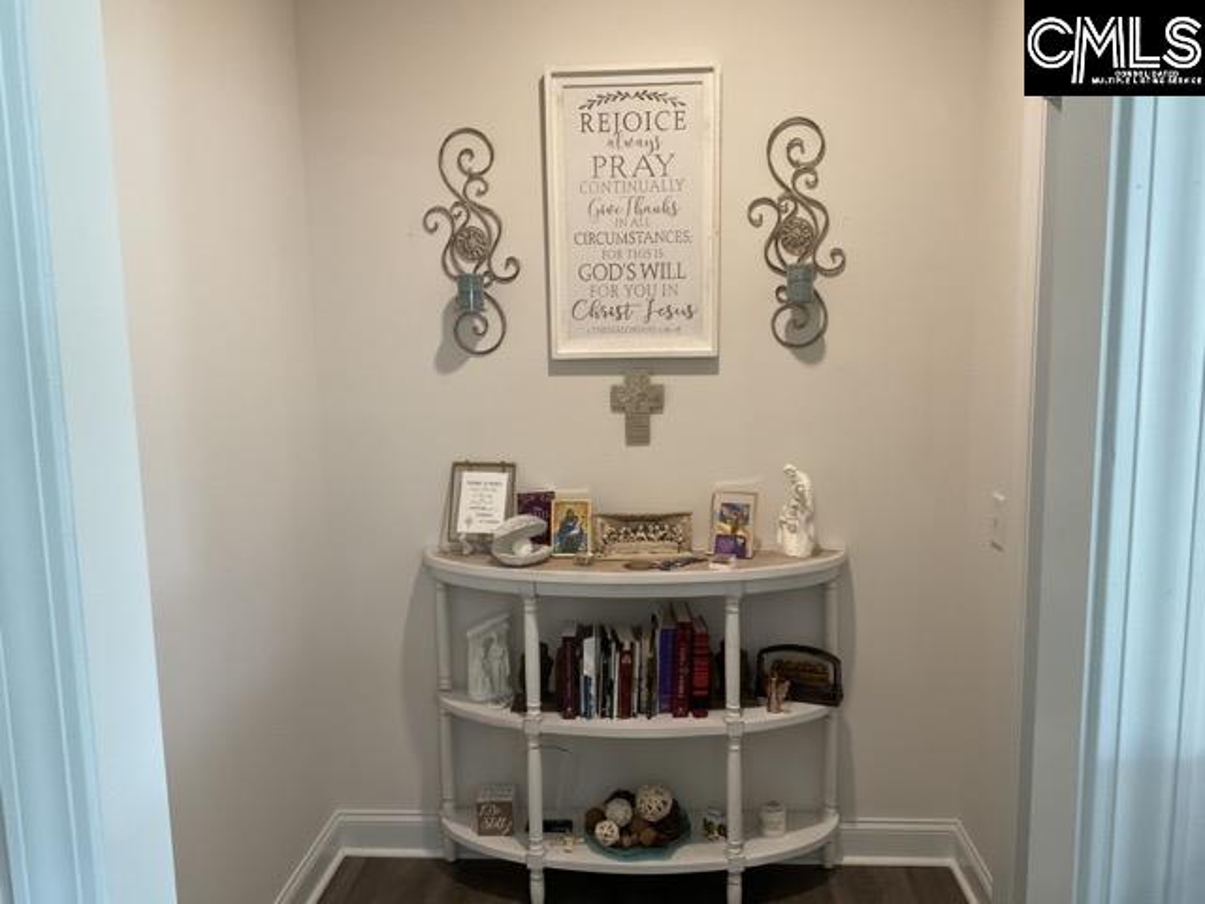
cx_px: 602
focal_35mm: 29
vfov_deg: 48.2
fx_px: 1010
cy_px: 452
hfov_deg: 61.7
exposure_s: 1/60
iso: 100
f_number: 1.8
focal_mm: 3
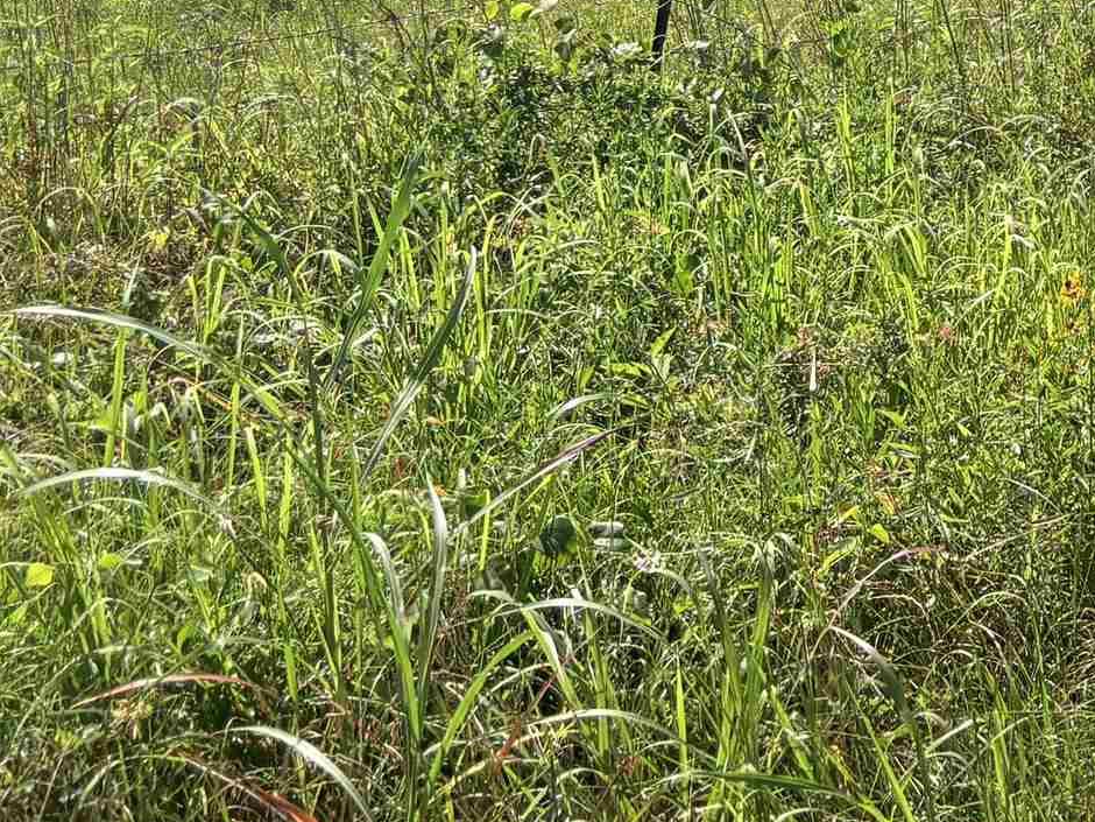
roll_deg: +0.4
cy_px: -437
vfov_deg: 15.8
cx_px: 1415
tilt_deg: -0.9
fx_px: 2689
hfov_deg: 21.0
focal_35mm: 85
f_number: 1.6
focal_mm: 5.96
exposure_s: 1/5814
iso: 50
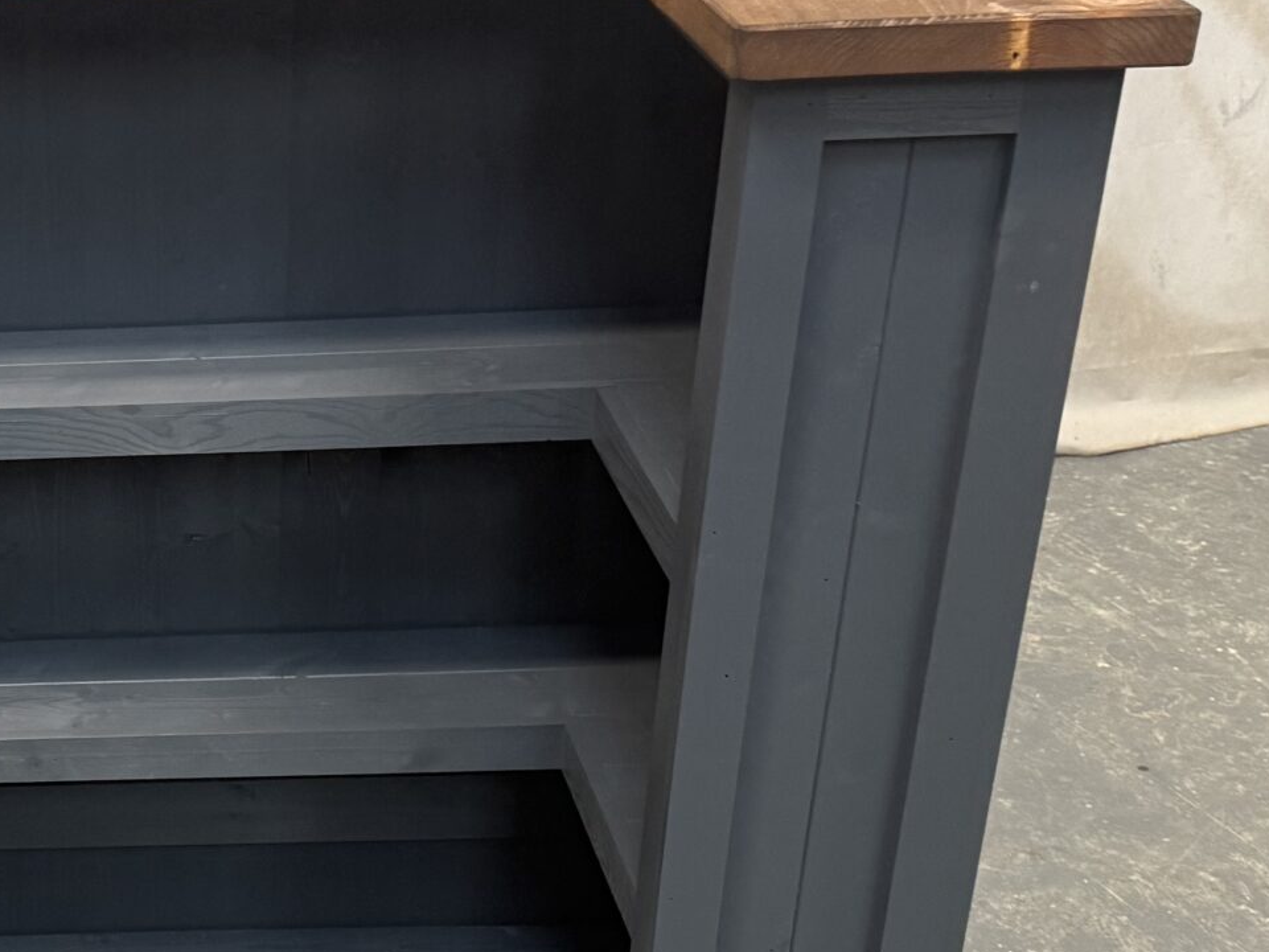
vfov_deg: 22.7
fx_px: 2346
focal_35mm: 64
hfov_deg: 28.3
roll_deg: +3.9
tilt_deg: -27.8
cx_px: -15
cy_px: 727
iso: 250
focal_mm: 6.76
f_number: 1.78
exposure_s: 1/50
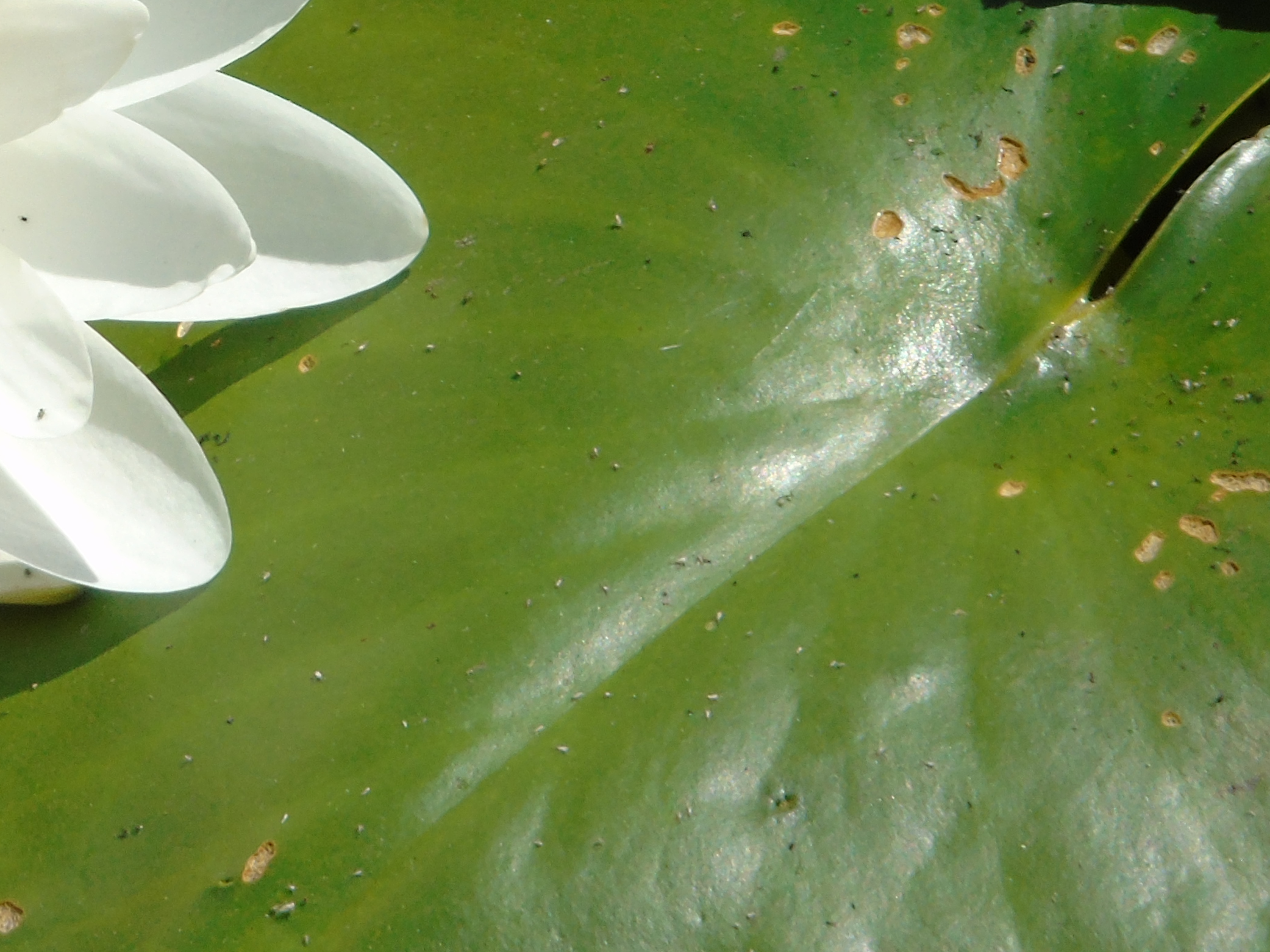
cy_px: 38
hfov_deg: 1.5
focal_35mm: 1358
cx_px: -274
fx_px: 49820
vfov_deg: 1.1
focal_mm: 98
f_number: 5.7
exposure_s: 1/400
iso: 80
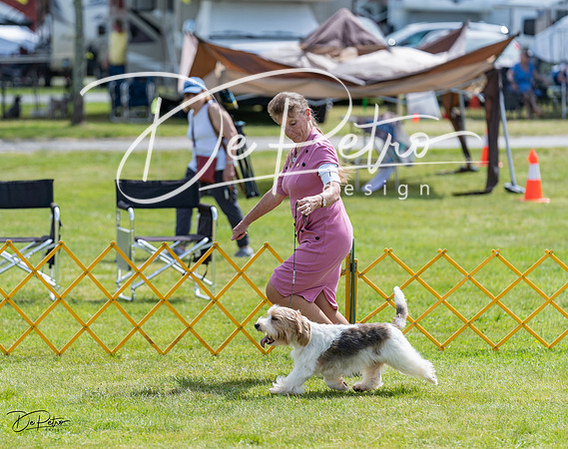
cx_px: 248
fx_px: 3106
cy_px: 226
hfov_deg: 10.4
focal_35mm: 186
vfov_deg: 8.3
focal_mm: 164
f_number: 3.5
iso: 100
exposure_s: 1/1000
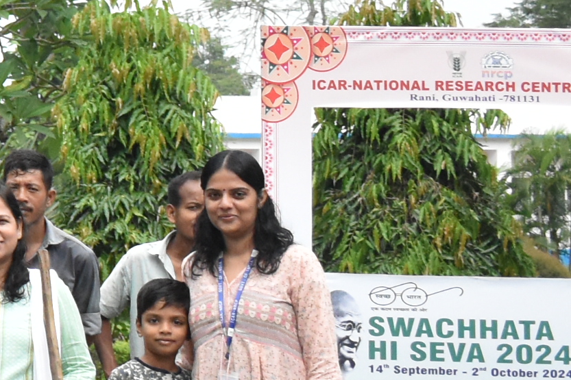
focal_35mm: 162
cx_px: -760
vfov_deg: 8.4
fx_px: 2569
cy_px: -52
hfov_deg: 10.9
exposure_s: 1/3200
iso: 1600
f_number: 4
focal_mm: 20
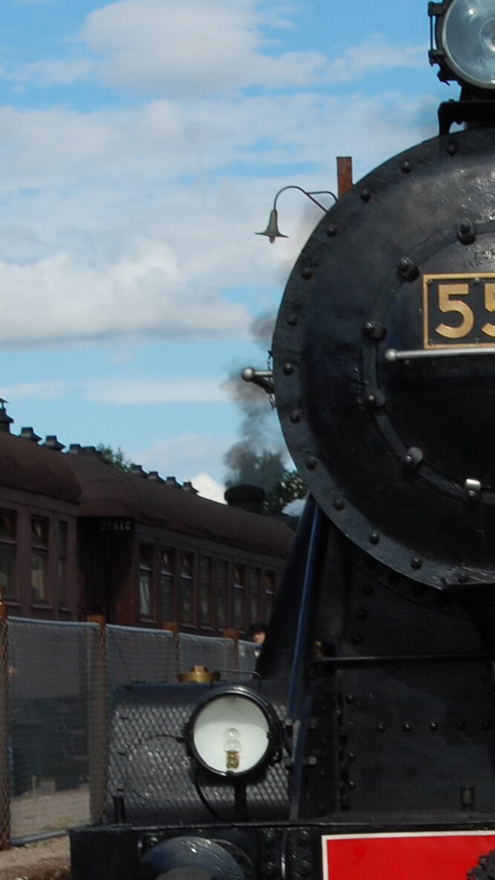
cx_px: 457
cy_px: 600
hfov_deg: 7.2
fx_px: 3898
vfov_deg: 12.9
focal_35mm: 167
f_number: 16
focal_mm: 42
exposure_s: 1/125
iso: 200
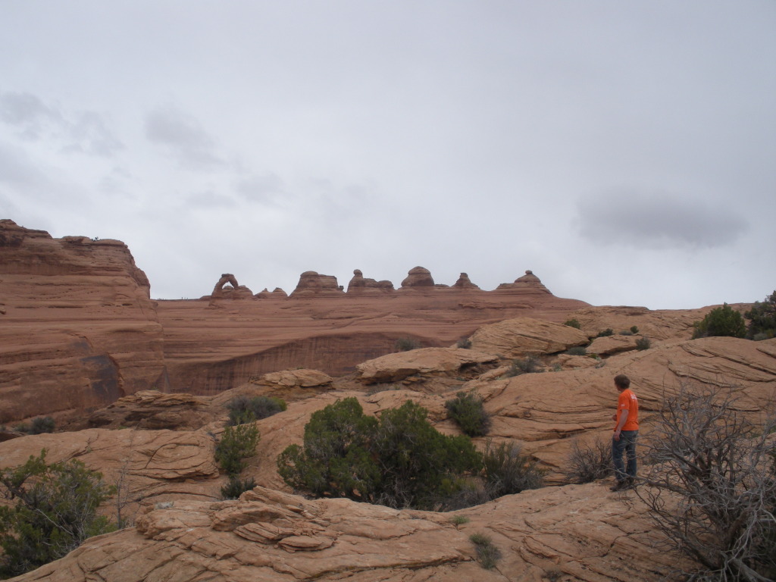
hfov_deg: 51.4
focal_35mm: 36
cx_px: 388
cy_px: 291
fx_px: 807
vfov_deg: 39.7
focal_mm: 6.3
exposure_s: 1/419
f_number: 5.6
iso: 64
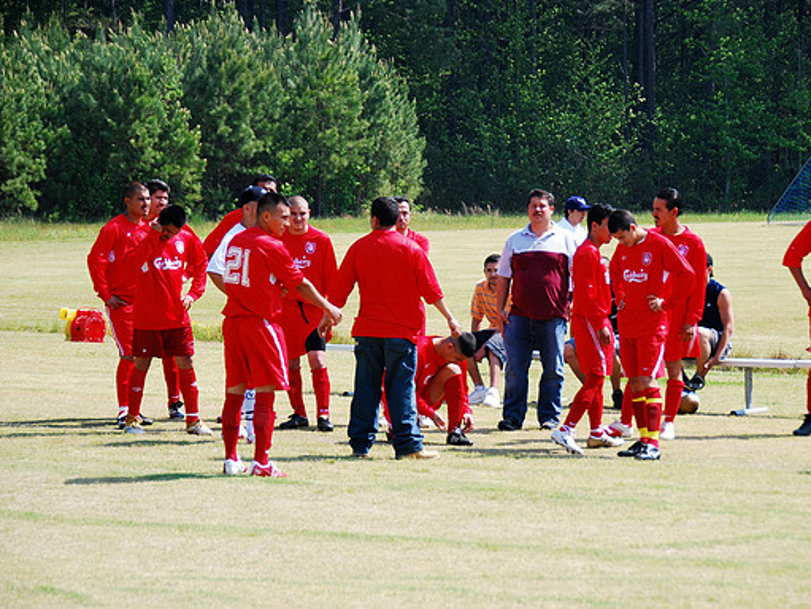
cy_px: 303
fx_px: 3647
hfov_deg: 12.7
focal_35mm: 156
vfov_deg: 9.6
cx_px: 454
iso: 100
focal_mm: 95
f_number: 5.3
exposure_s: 1/200
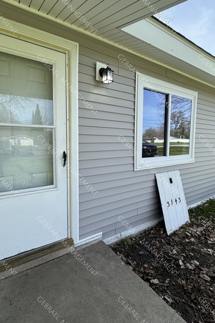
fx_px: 152
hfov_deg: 69.9
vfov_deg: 93.2
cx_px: 88
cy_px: 152
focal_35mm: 17
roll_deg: +0.3
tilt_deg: -4.1
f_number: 2.2
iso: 40
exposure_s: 1/518
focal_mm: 2.22
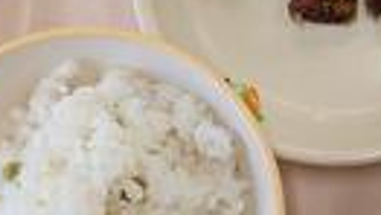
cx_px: 372
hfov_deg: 28.4
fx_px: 708
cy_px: 112
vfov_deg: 17.3
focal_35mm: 70
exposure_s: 1/44.7
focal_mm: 4.53
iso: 30
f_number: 1.7
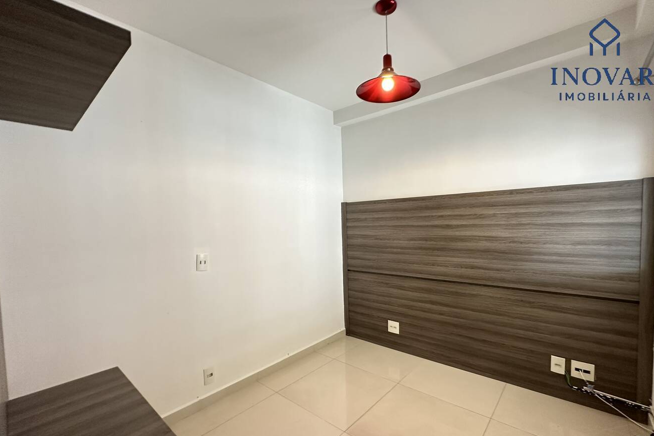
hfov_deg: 96.7
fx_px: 291
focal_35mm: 16
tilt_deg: -1.8
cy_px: 237
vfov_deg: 73.6
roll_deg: +2.5
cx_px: 340
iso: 200
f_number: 2.2
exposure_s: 1/60
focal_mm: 2.22
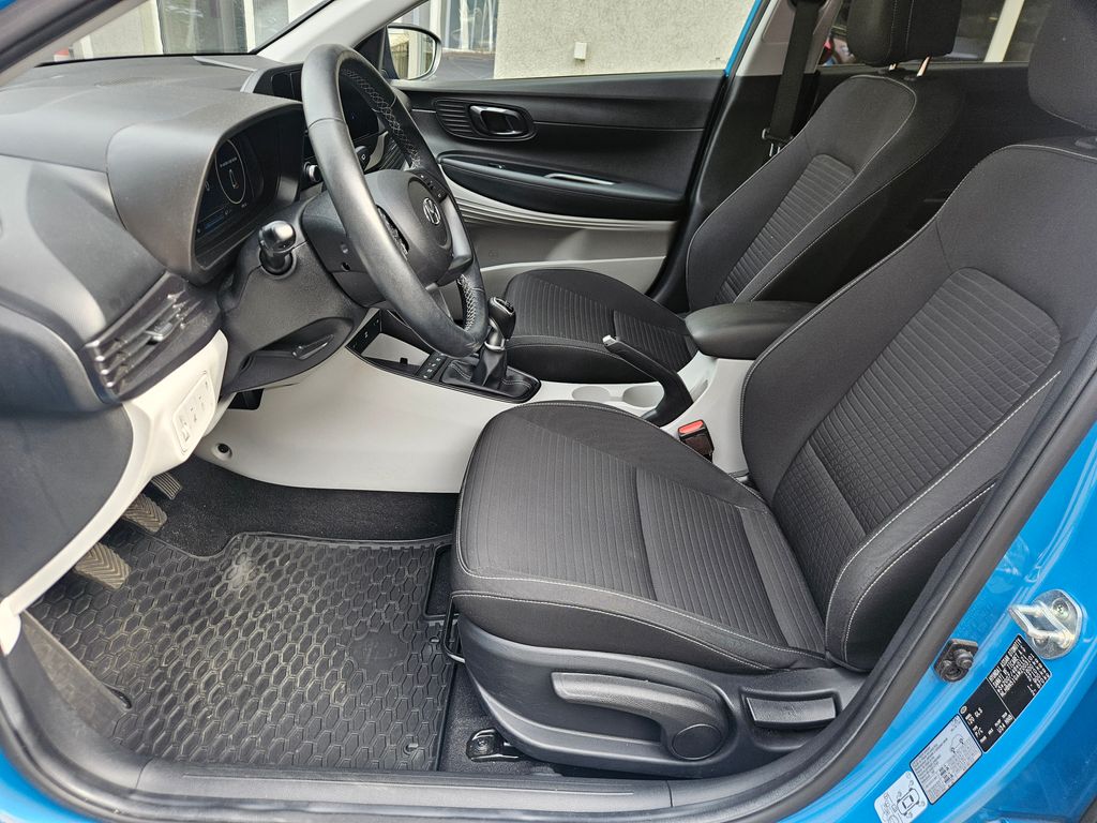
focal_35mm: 23
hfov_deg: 73.9
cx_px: 548
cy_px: 412
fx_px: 729
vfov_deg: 58.9
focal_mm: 5.4
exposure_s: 1/180
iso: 80
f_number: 1.8
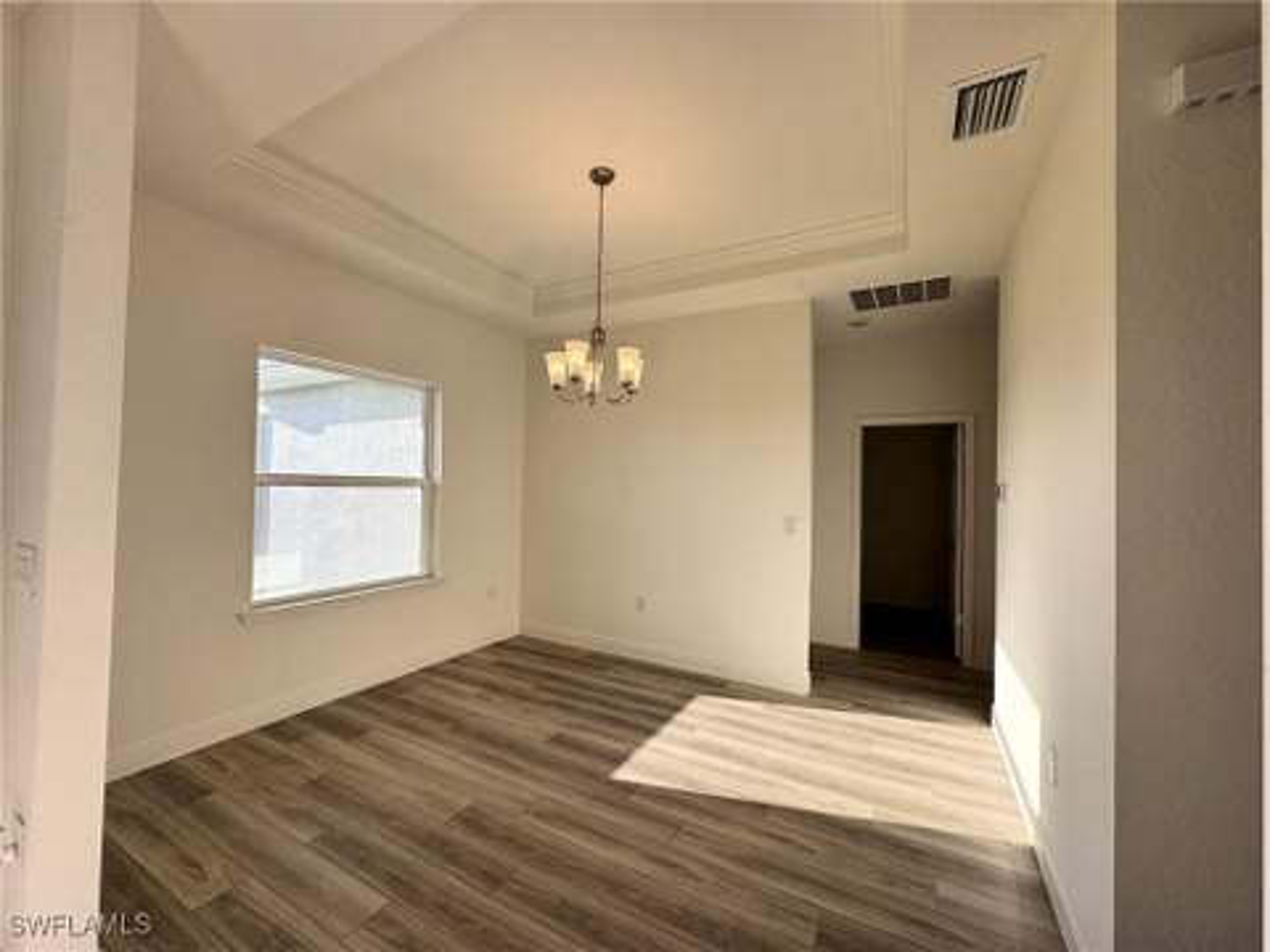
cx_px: 635
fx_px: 514
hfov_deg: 102.1
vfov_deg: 85.7
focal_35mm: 14
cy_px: 476
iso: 40
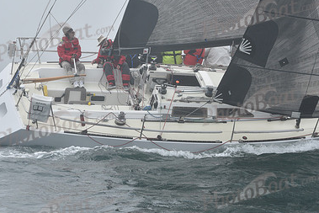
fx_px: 948
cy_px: 72
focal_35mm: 107
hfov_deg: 19.1
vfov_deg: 12.8
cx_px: 158
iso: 250
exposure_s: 1/800
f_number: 9
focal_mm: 70
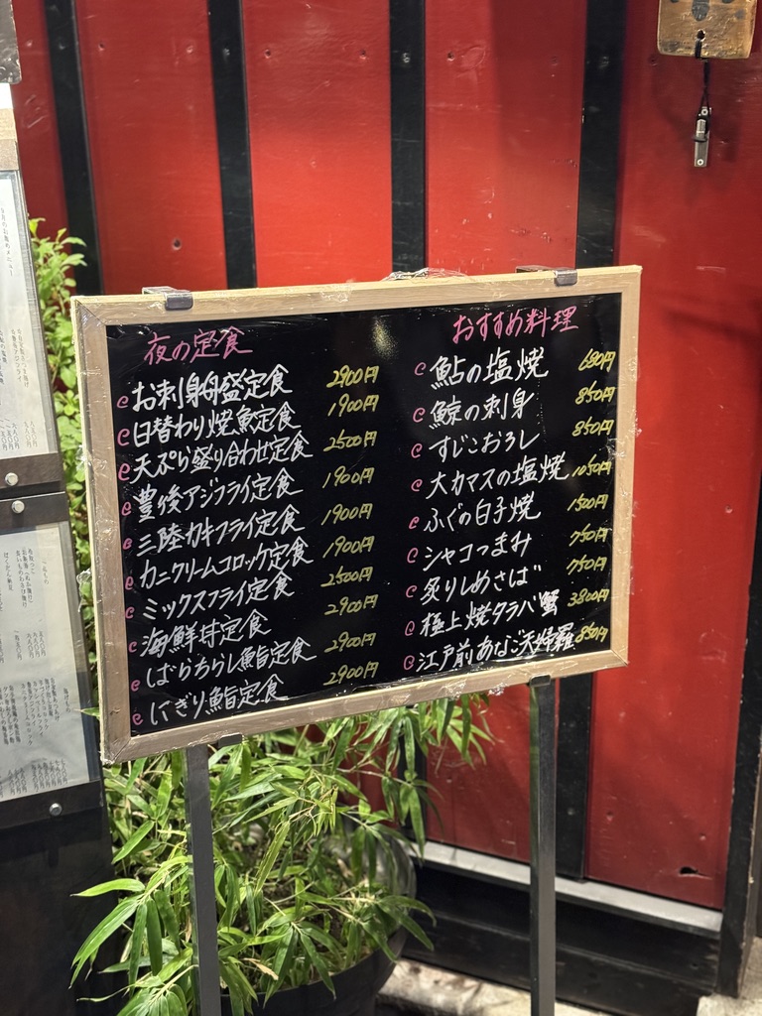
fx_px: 1409
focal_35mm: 48
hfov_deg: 30.3
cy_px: 508
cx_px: 381
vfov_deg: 39.7
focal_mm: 6.76
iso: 500
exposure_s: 1/33
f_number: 1.78
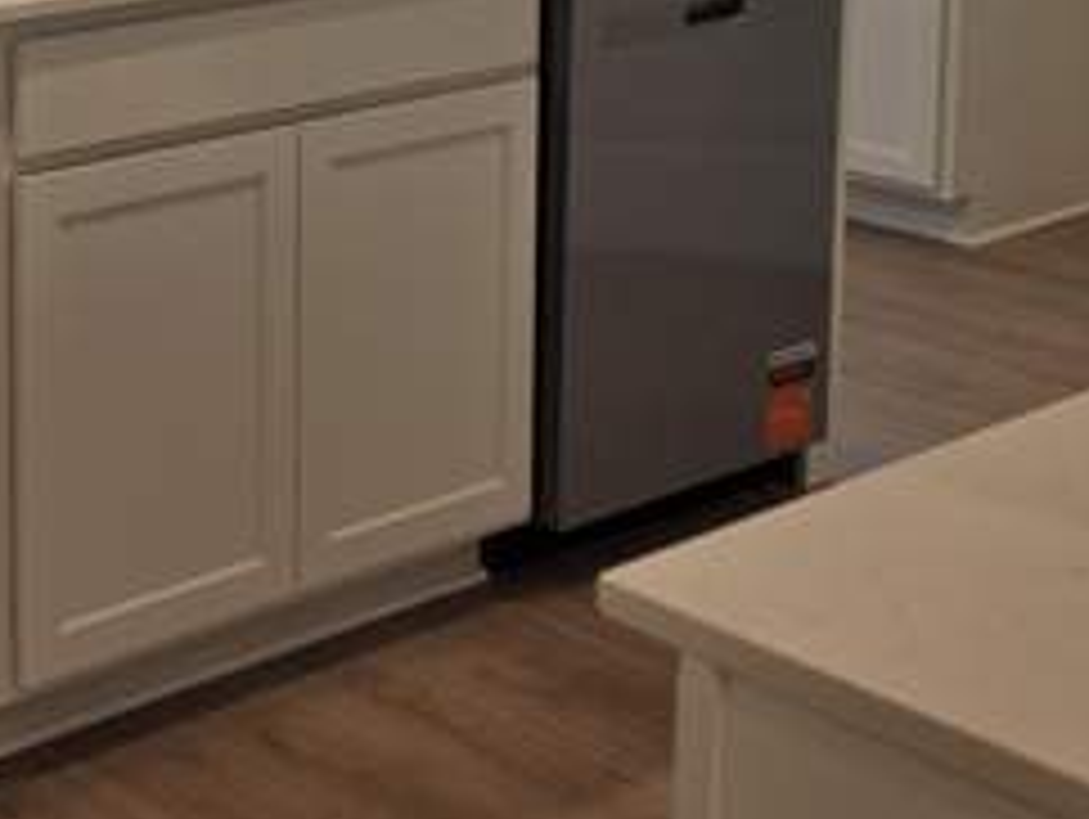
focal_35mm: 76
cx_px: -198
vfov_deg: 18.4
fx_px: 2393
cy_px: -171
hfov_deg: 23.5
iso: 50
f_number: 1.8
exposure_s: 1/120
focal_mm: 5.4
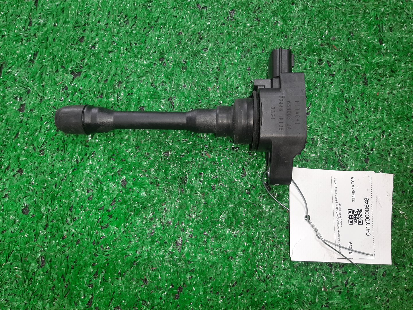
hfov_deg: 67.3
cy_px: 155
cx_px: 206
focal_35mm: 26
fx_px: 310
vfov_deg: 53.1
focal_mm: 3.93
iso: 68
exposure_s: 1/50
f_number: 1.7
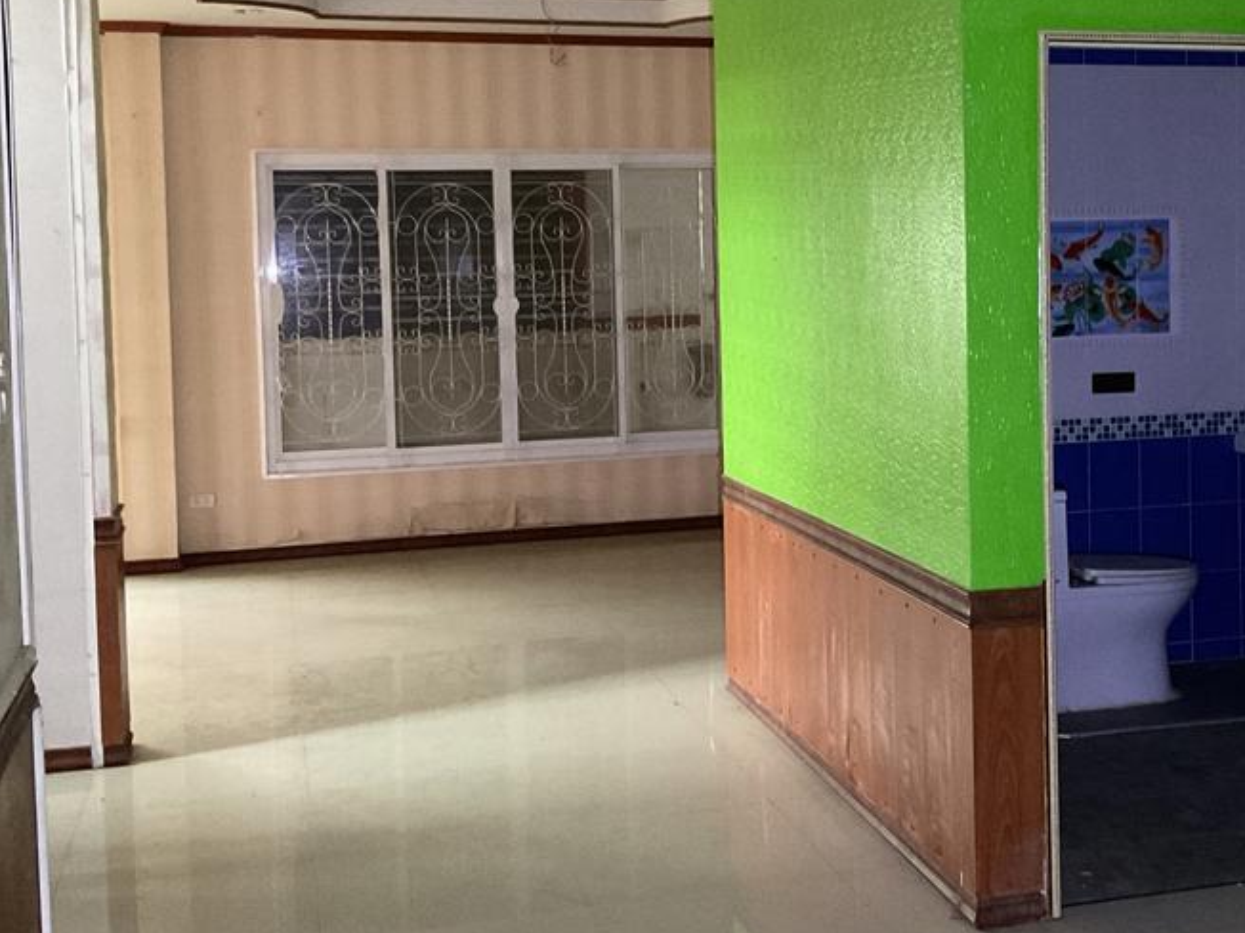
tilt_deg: -2.9
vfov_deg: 28.4
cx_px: 849
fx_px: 1834
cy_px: 336
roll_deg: +1.6
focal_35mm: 51
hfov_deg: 37.0
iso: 500
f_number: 1.8
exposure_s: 1/20
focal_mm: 3
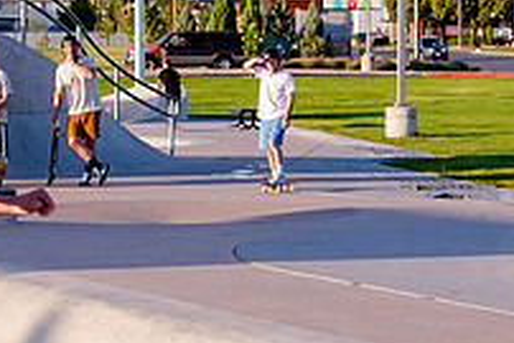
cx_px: 212
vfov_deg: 9.2
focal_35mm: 149
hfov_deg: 13.8
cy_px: 325
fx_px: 2129
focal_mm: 24
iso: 1000
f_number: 4
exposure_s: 1/3200
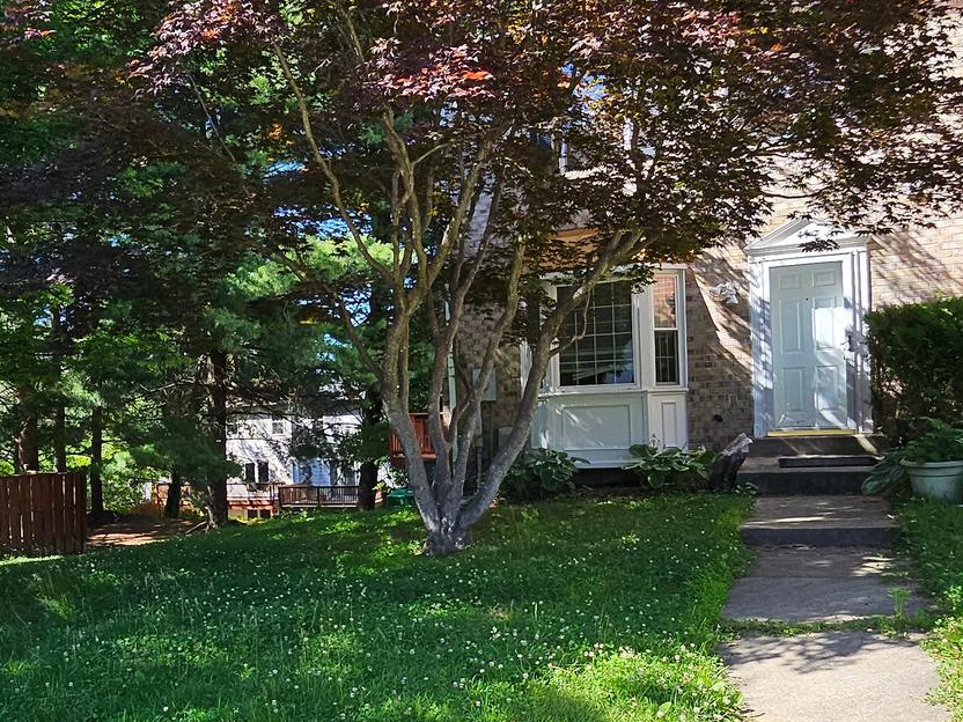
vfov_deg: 44.0
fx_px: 890
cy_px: 428
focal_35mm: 32
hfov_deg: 56.2
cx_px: 362
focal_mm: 1.74
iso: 32
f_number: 2.2
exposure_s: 1/377
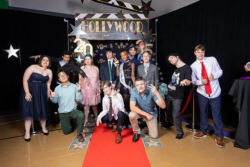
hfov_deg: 71.5
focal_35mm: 25
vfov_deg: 51.3
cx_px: 121
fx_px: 174
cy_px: 85
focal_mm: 24
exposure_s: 1/125
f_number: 8
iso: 400
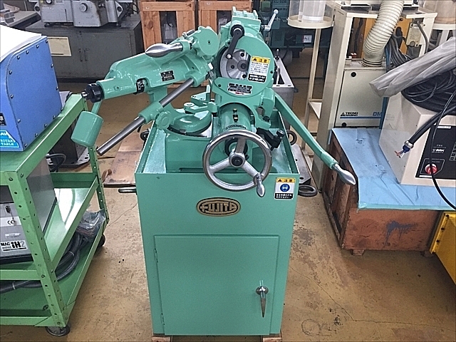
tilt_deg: -30.6
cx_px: 228
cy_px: 171
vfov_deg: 48.2
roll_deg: -0.5
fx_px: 382
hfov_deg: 61.7
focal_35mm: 29
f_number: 2.2
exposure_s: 1/30
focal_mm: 4.15
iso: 50
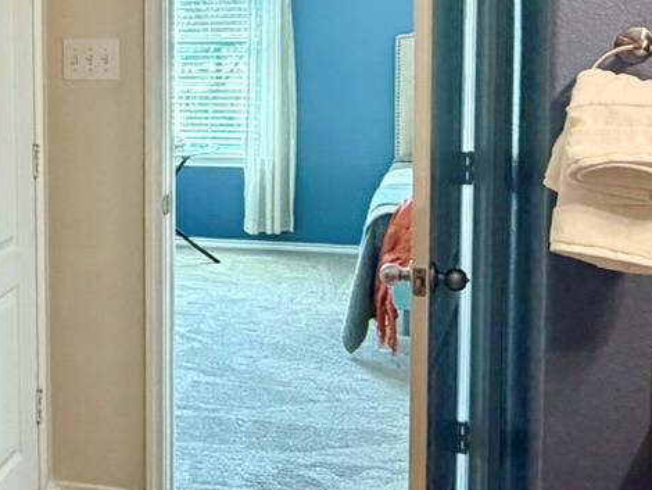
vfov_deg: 23.8
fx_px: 1150
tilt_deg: -3.2
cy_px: 122
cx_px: 29
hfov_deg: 29.9
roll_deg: +0.9
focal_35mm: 61
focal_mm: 2.22
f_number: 2.2
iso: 320
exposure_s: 1/60
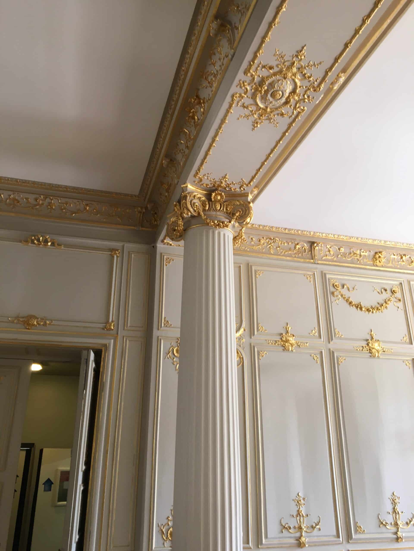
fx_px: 462
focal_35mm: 29
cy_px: 276
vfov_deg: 61.7
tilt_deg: +23.2
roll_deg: -0.1
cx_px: 207
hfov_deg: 48.2
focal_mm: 4.15
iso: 80
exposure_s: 1/33
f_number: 2.2
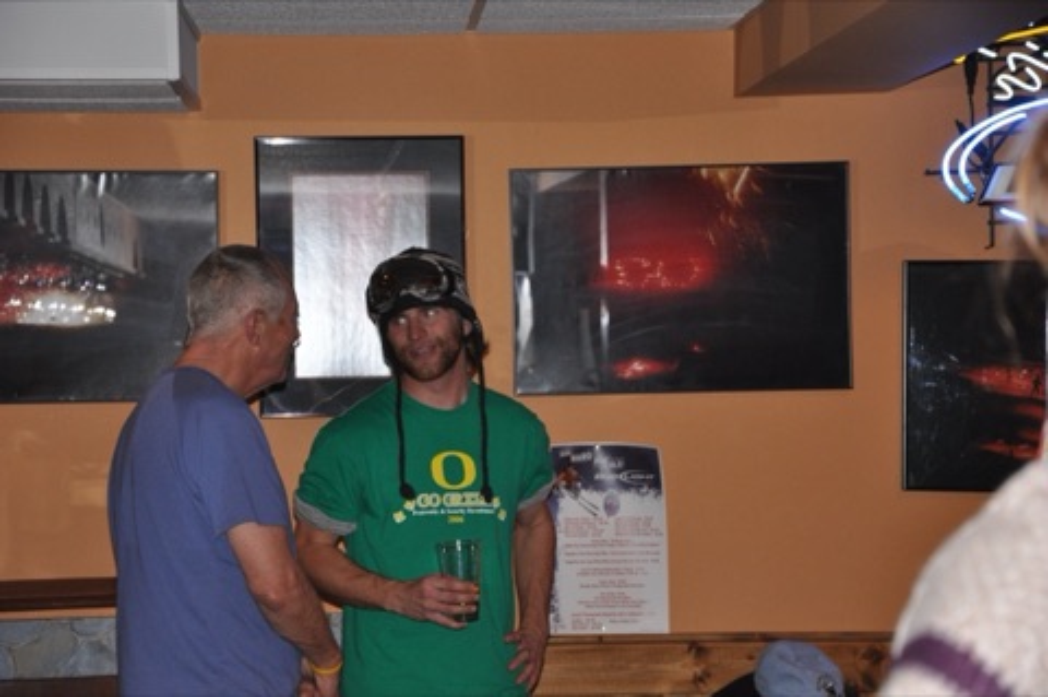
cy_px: 348
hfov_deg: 17.1
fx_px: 3490
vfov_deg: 11.4
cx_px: 524
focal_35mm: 120
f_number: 5.3
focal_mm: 80
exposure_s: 1/60
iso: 800
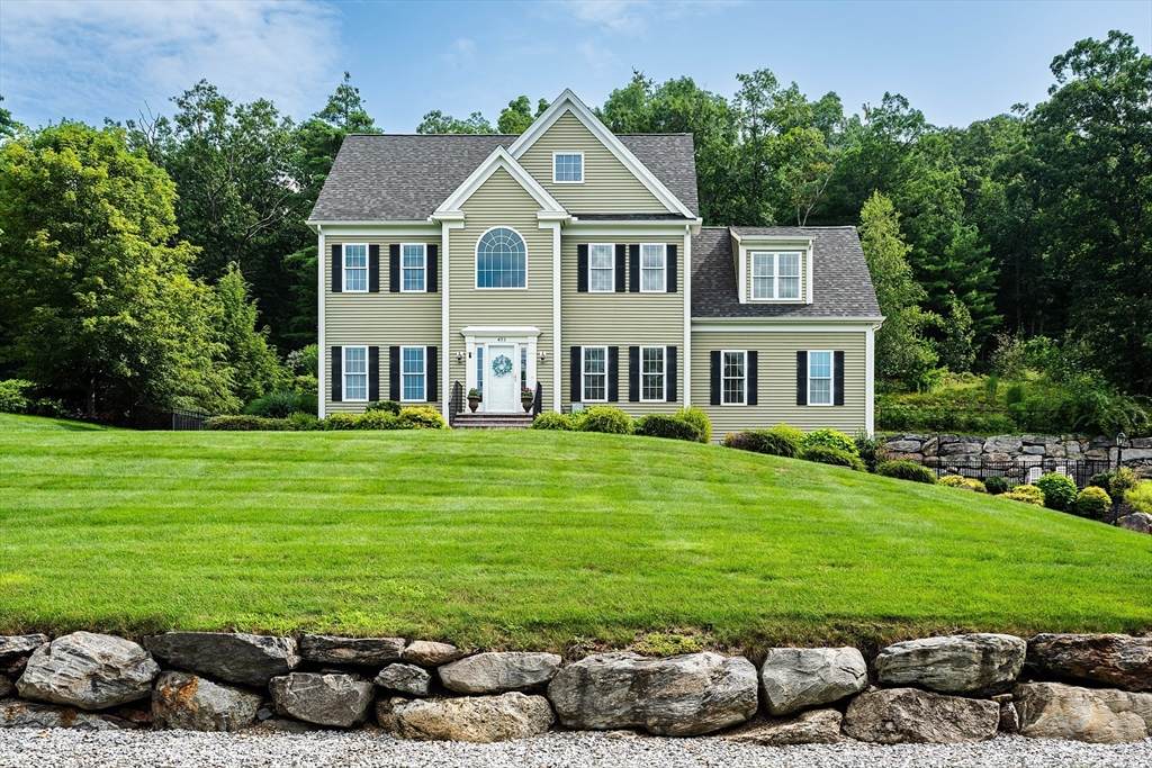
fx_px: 1024
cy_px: 384
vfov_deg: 41.1
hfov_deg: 58.7
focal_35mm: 32
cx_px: 576
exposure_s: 1/200
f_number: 11
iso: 100
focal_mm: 32
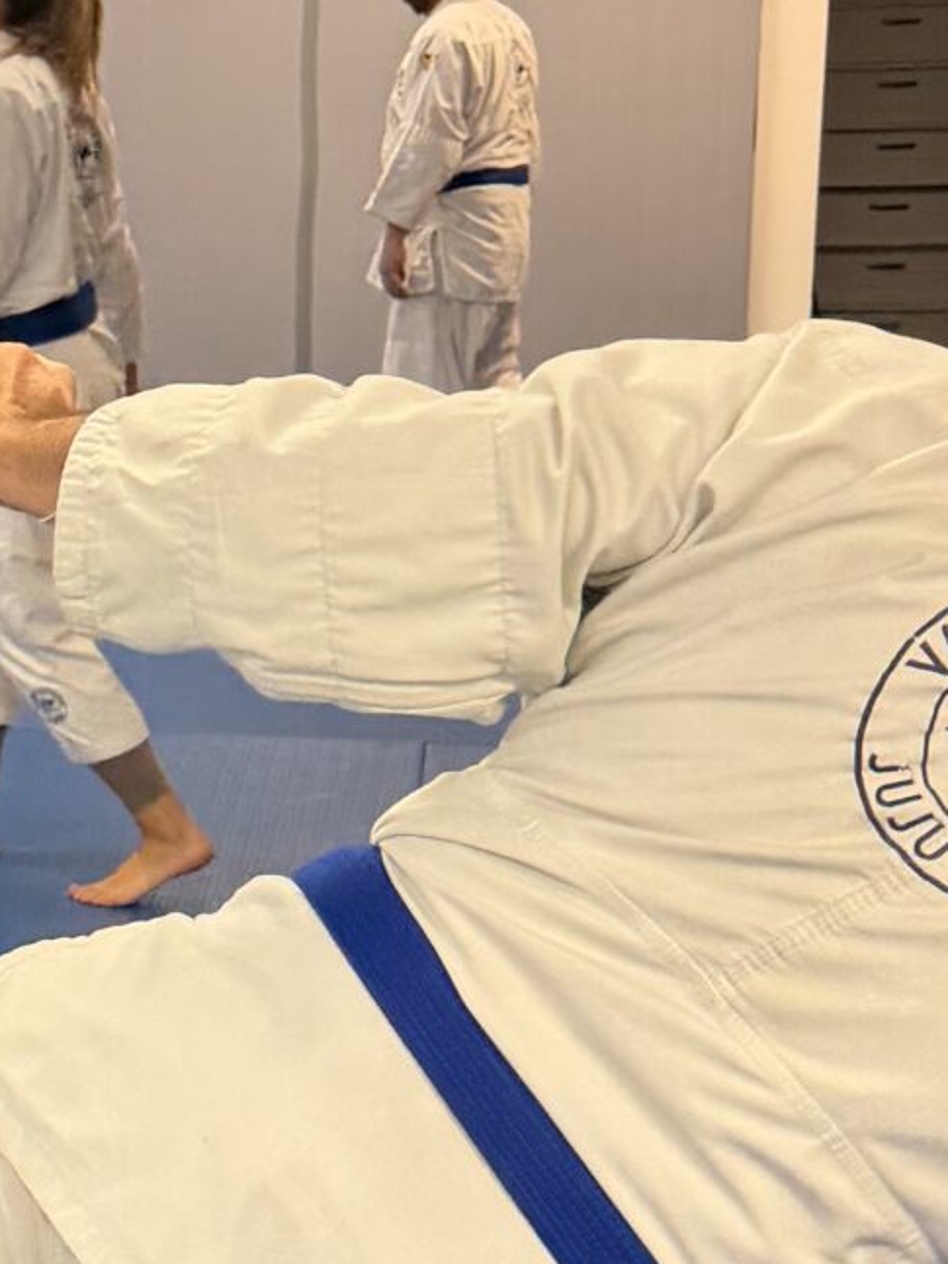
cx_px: -381
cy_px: 709
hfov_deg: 14.7
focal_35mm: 95
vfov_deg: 20.6
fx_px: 3470
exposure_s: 1/120
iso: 250
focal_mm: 6.76
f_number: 1.78
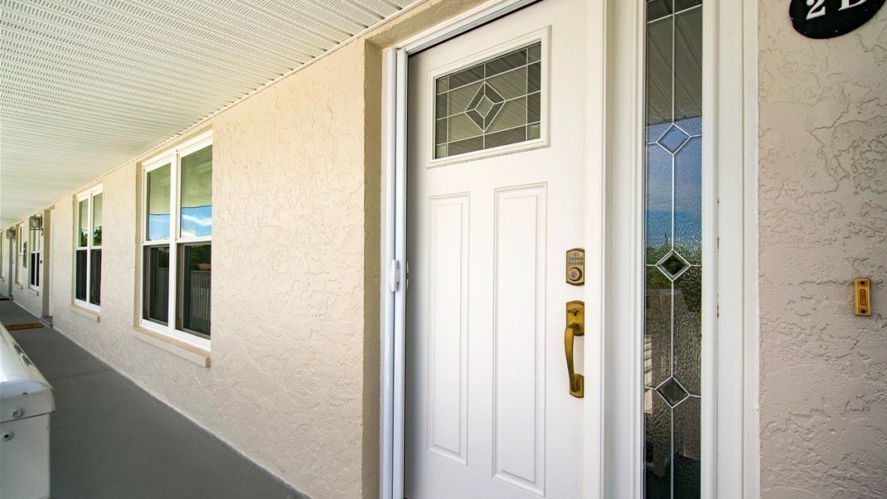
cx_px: 449
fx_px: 400
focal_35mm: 17
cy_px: 279
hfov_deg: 95.9
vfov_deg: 63.7
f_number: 8
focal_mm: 16
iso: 100
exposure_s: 1/80
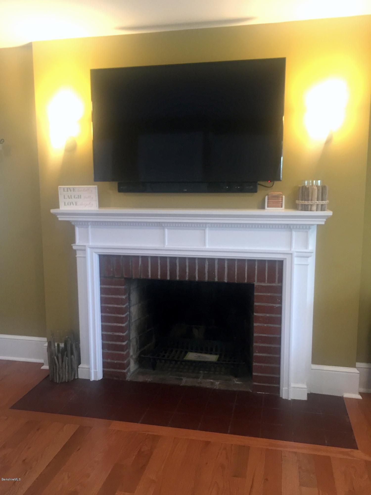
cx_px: 186
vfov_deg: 61.7
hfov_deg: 48.2
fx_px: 414
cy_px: 248
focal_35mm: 29
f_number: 2.2
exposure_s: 1/30
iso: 100
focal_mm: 4.15
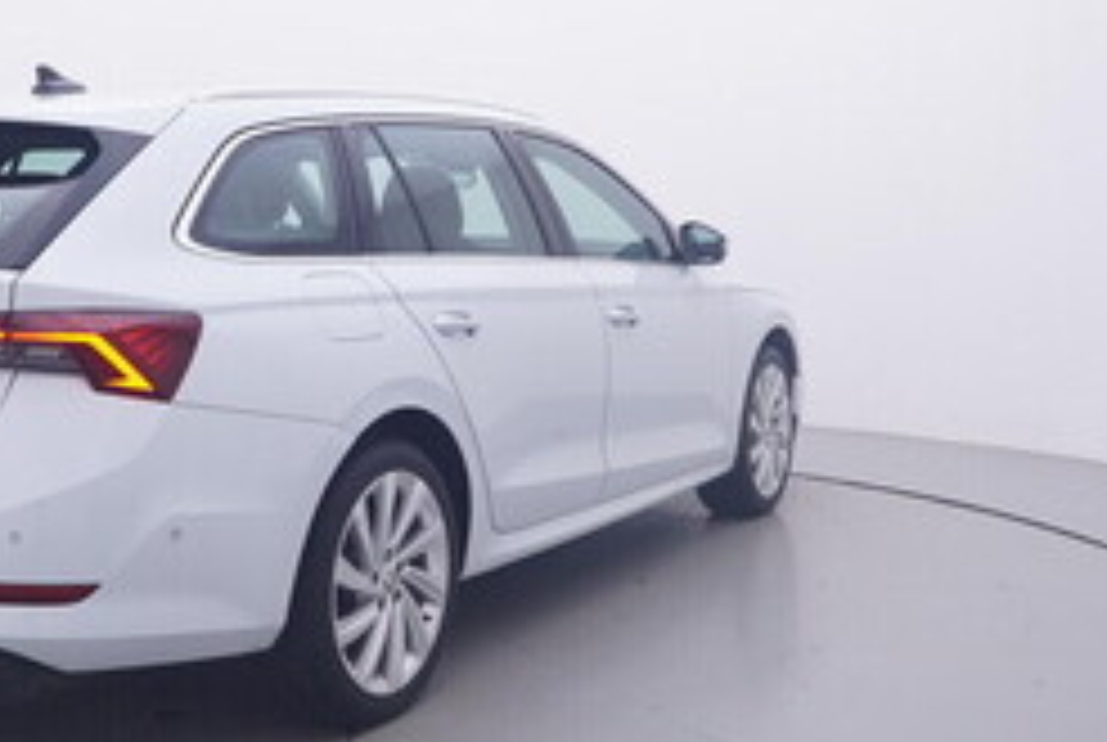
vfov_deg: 27.0
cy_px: 277
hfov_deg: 39.1
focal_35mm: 50
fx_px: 1544
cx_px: 394
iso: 200
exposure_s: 1/80
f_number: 5
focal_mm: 15
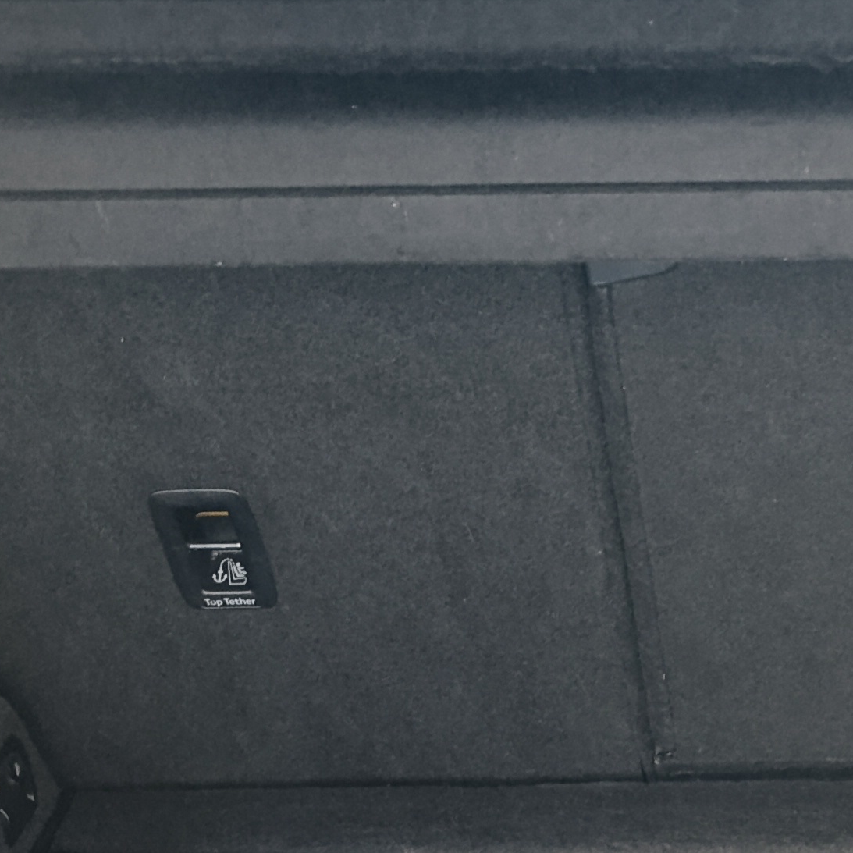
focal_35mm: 76
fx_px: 2119
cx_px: 931
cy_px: 1179
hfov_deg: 21.6
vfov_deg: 20.3
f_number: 1.7
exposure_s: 1/25
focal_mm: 6.11
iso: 2000
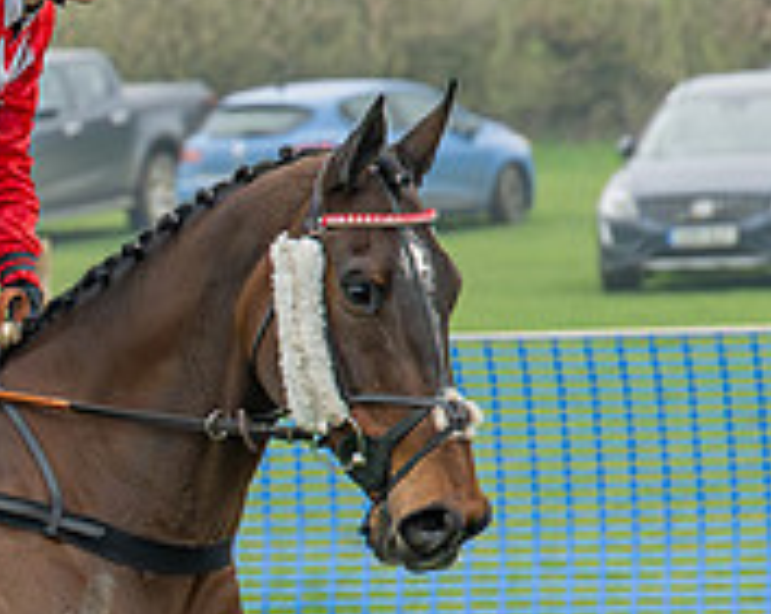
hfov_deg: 3.6
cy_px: 497
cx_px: -356
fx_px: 12302
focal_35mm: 540
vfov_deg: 2.9
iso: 1000
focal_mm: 88
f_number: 4
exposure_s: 1/1600
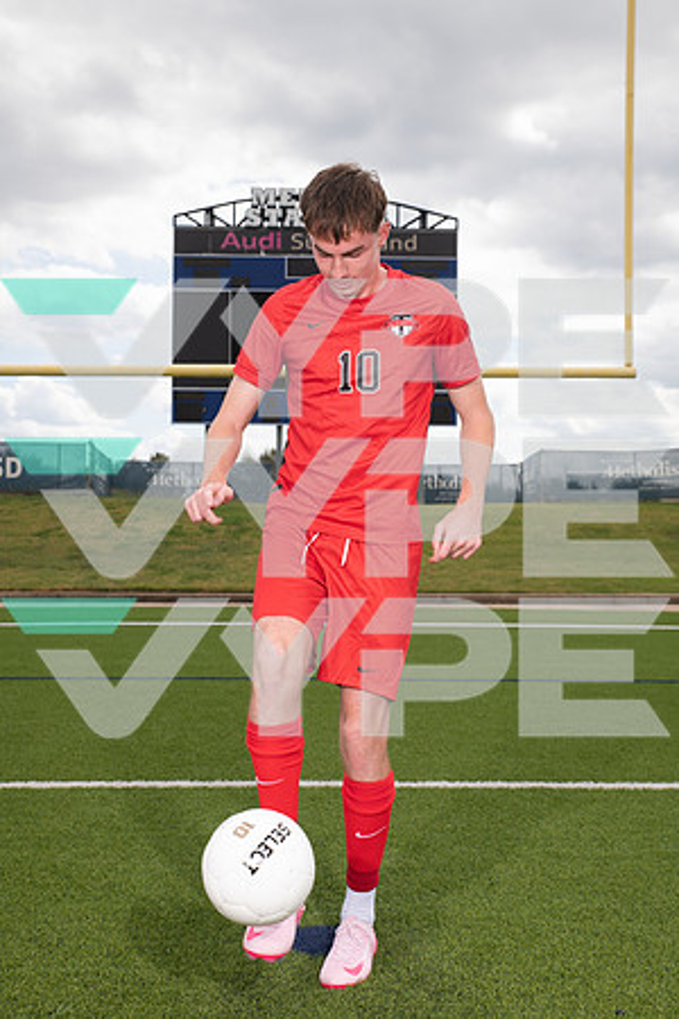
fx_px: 1245
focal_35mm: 44
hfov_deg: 30.5
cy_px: 510
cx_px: 340
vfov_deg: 44.5
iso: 125
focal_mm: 44
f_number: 7.1
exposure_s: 1/400
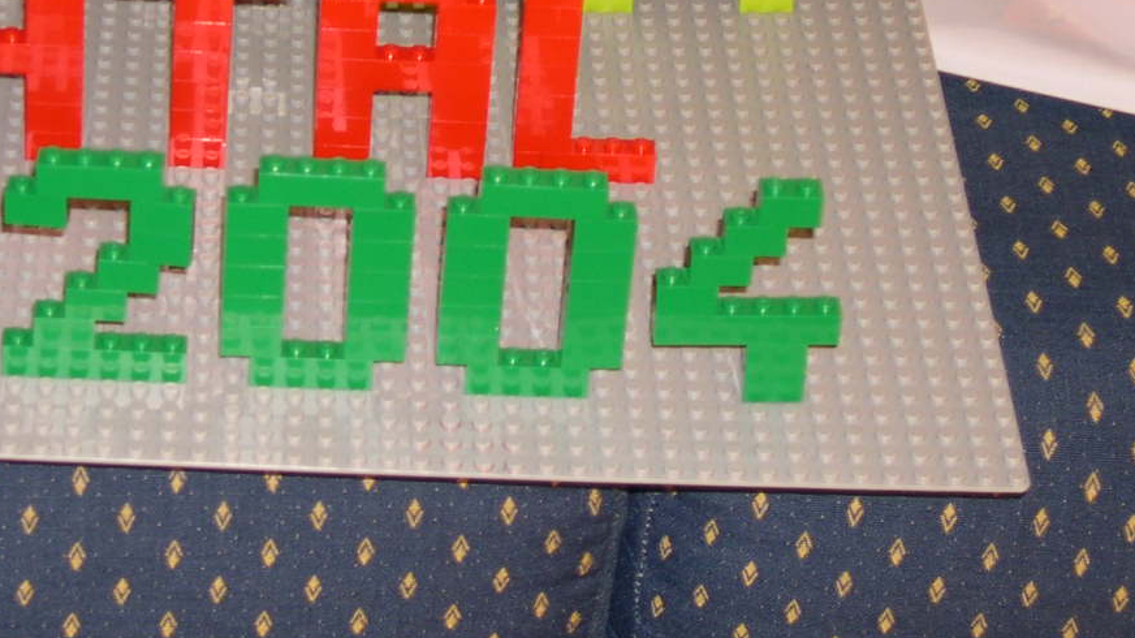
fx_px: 3731
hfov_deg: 17.2
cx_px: 259
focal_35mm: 124
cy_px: -68
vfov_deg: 9.7
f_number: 3.5
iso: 100
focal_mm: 13.2
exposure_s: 1/60
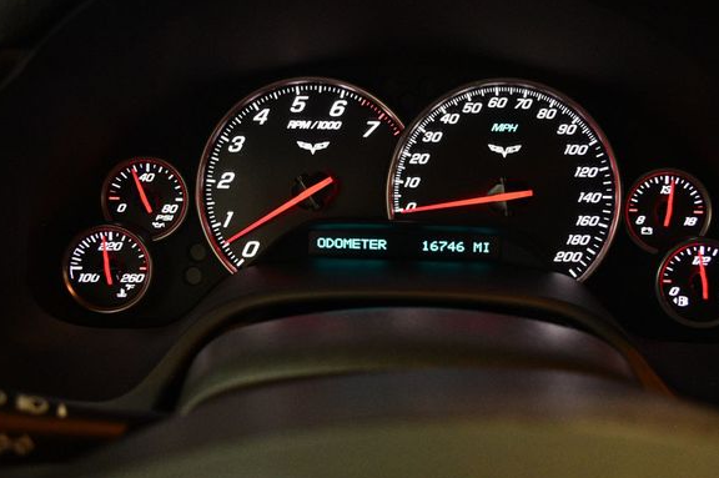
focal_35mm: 30
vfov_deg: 43.5
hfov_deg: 61.9
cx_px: 388
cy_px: 222
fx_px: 599
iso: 3200
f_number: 3.5
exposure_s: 1/100
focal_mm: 18
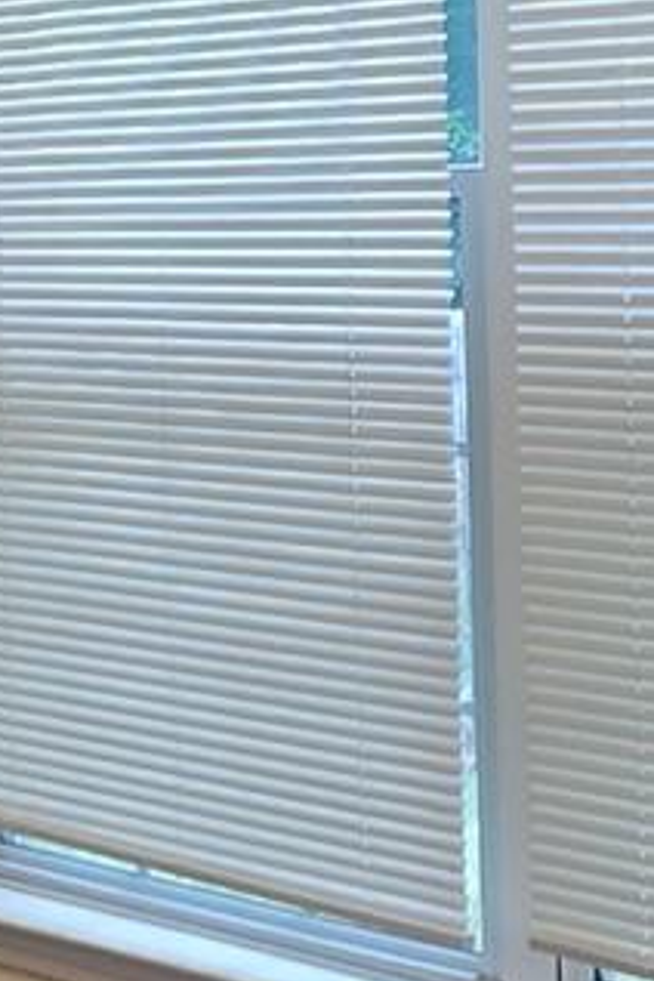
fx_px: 2371
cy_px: 228
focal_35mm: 87
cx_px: -614
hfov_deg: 13.6
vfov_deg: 23.1
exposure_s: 1/120
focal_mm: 2.2
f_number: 1.9
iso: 160
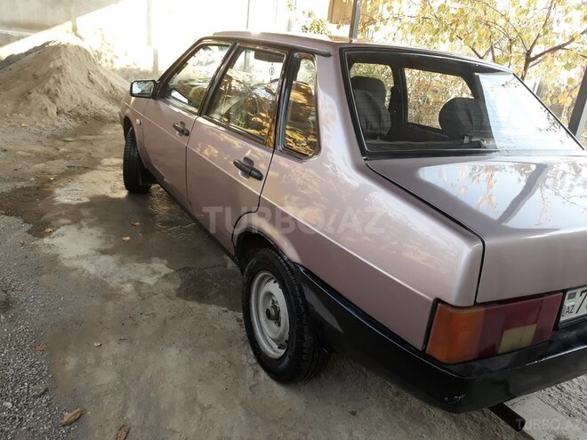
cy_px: 220
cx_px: 294
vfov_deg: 51.4
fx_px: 458
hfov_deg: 65.3
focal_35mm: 27
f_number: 1.9
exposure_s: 1/100
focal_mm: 3.6
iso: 64
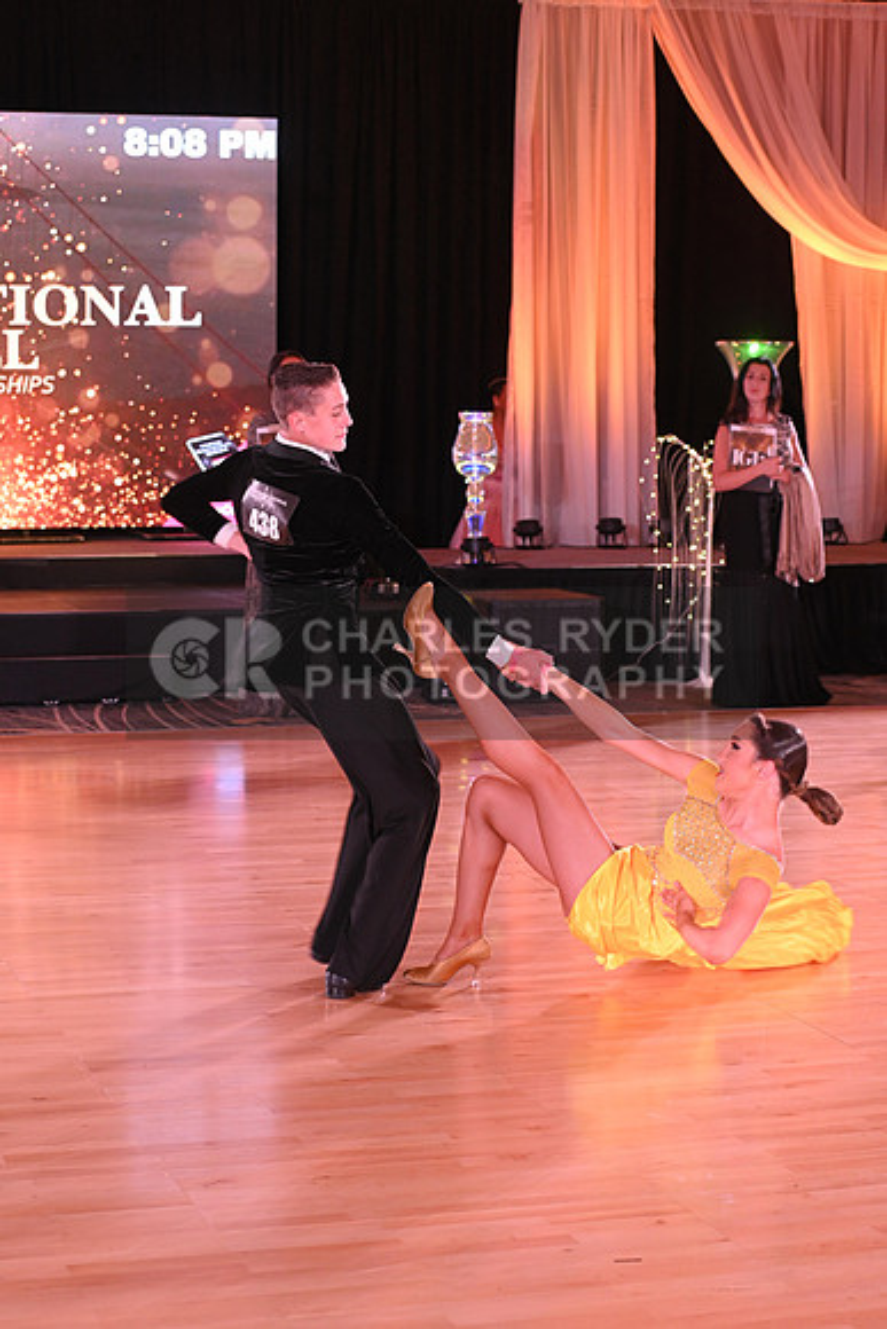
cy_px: 664
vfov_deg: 27.0
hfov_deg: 18.2
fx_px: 2770
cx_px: 444
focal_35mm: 75
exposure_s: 1/200
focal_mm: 75
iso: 2000
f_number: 5
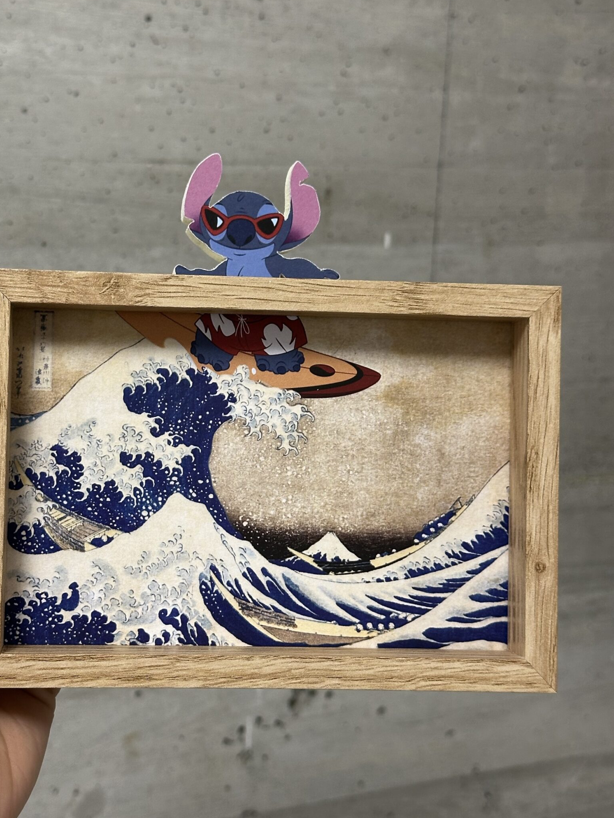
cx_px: 233
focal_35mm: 60
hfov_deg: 24.4
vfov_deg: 32.2
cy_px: 384
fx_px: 1419
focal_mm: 6.86
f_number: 1.78
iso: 100
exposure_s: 1/50
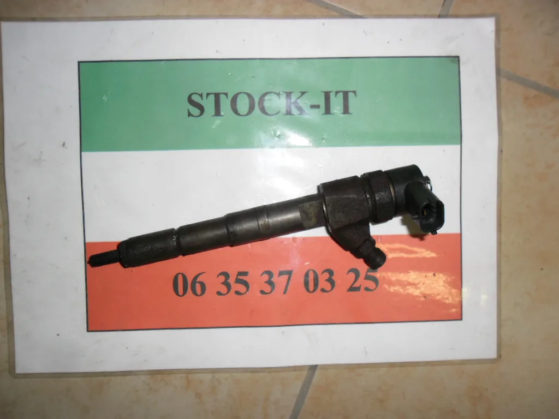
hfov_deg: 65.3
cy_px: 210
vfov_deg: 51.4
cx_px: 280
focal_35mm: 27
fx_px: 436
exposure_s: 1/45
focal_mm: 4.9
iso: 80
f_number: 3.5
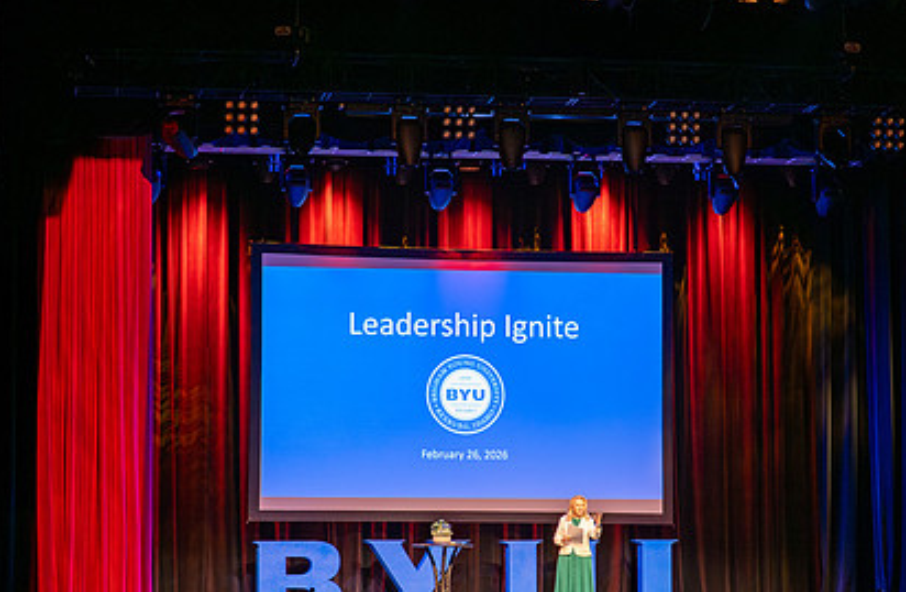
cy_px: 347
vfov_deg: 13.0
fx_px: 2601
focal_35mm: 104
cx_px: 474
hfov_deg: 19.8
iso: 500
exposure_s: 1/160
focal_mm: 70
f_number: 2.8
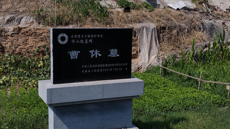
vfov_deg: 23.1
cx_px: 115
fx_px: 317
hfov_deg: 39.9
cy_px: 64
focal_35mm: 52
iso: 50
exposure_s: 1/5787
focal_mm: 5.84
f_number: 1.6
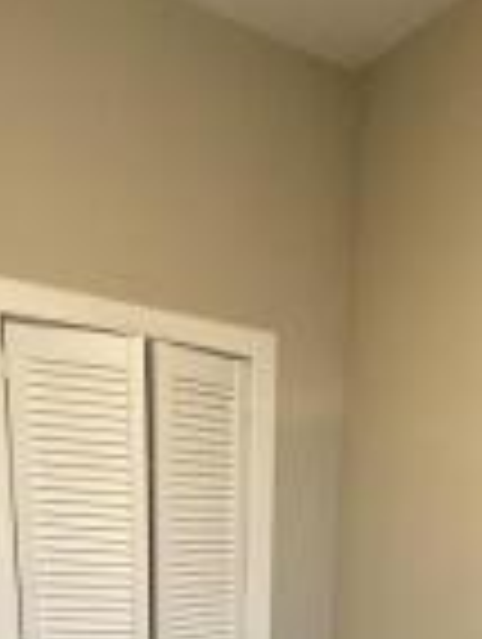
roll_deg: -2.2
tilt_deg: -12.5
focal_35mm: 43
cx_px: 360
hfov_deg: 33.0
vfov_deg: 35.4
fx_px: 796
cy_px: 749
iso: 200
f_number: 2.2
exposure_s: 1/50
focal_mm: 2.22
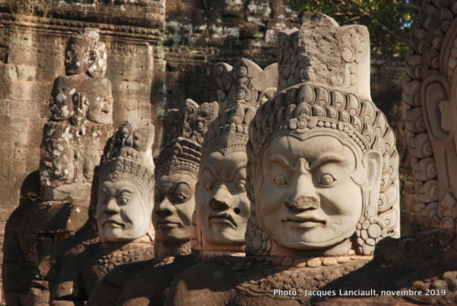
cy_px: 153
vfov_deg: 13.1
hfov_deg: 19.4
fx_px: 1335
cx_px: 228
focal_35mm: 105
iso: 200
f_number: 11
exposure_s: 1/160
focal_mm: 70
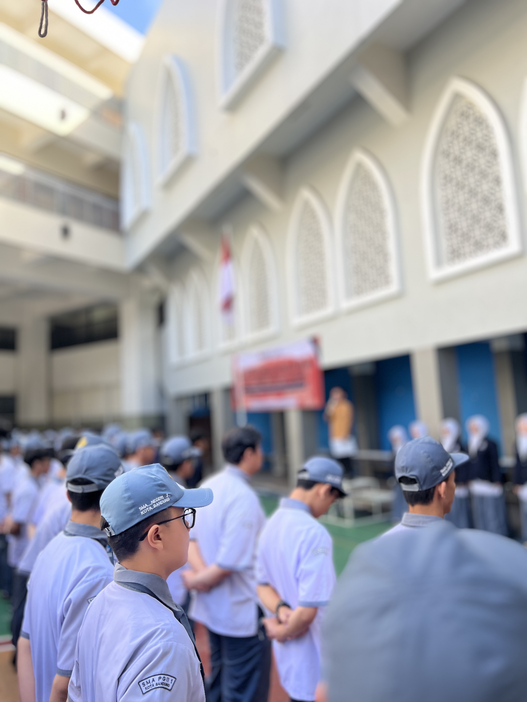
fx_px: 528
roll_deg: +3.3
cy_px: 351
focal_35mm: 26
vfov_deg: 67.3
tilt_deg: +7.5
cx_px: 264
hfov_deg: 53.1
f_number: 1.5
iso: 50
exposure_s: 1/414
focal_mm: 5.7
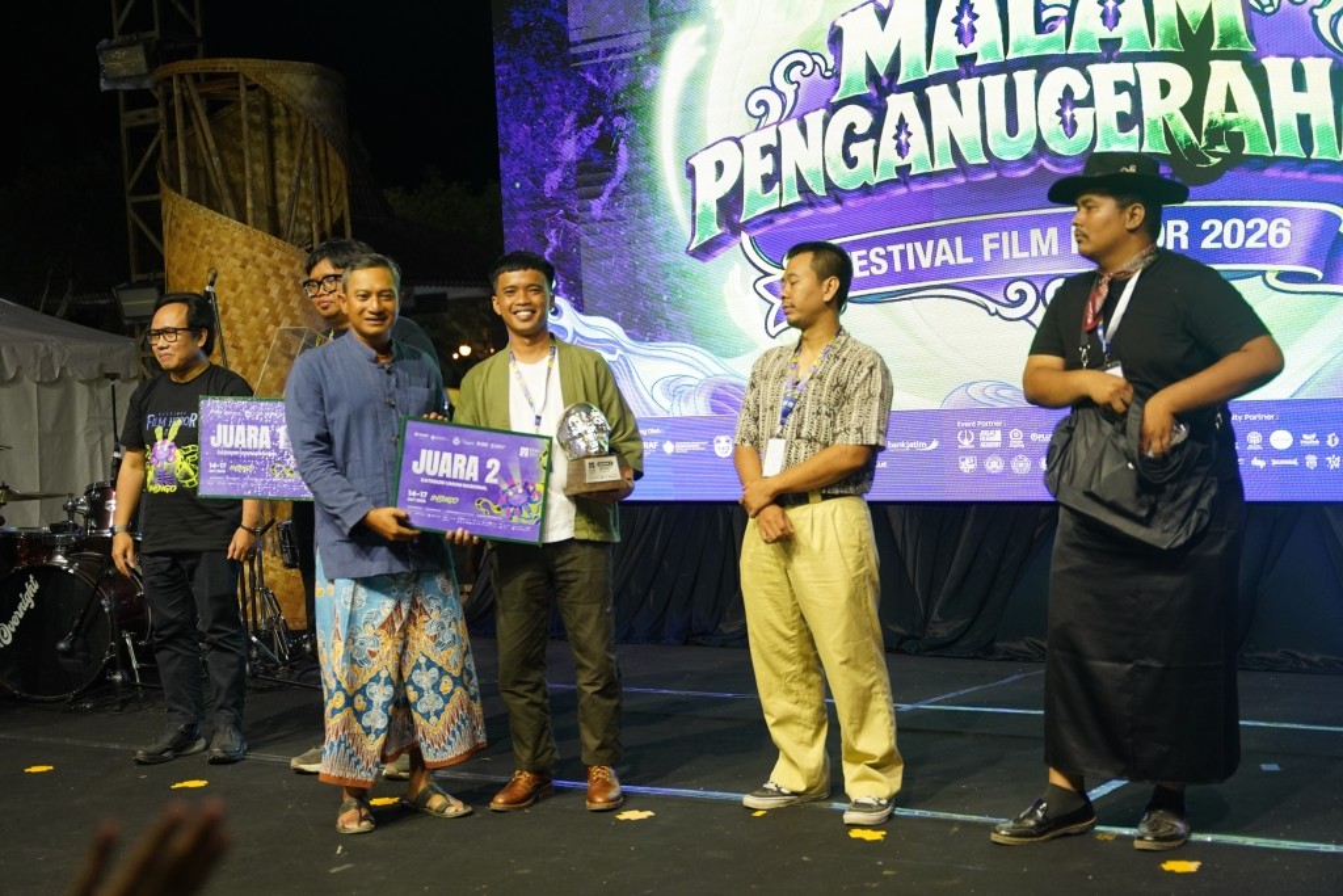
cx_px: 672
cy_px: 448
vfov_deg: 27.1
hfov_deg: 39.7
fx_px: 1862
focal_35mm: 50
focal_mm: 49.9
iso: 1600
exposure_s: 1/320
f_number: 2.8
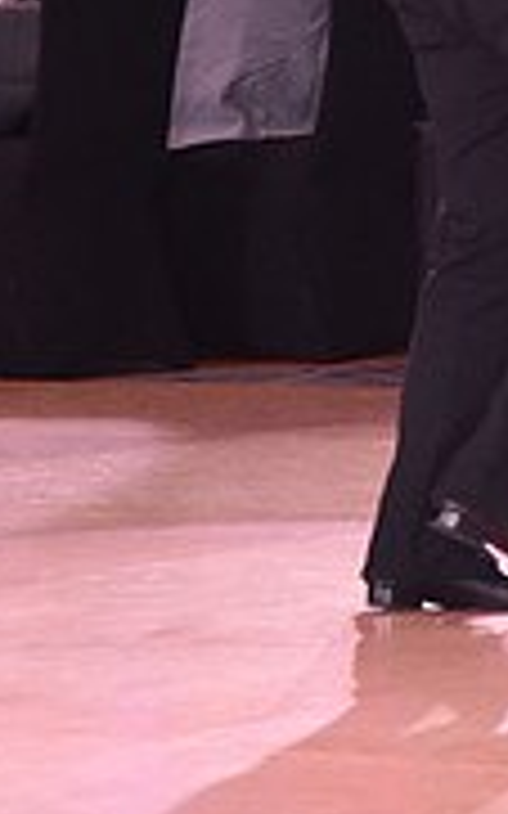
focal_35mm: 391
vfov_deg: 5.3
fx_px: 8668
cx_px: 411
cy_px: -369
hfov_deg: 3.4
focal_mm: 120
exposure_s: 1/250
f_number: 5.6
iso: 2500
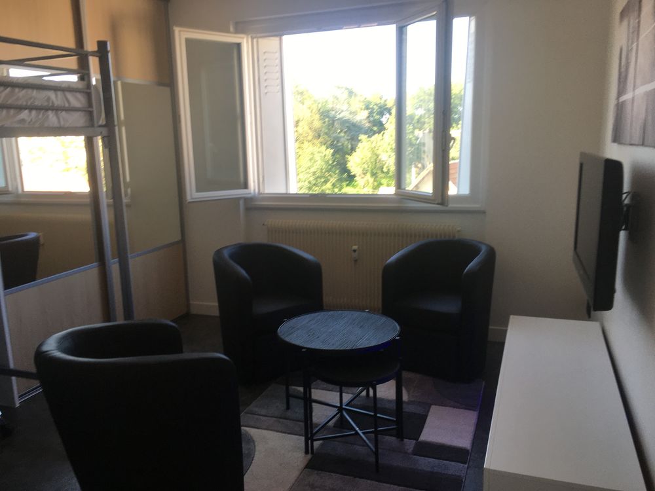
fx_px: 549
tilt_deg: -11.7
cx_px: 328
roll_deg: +1.1
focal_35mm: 29
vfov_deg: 48.2
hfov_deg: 61.7
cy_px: 246
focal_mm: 4.15
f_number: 2.2
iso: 32
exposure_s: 1/100
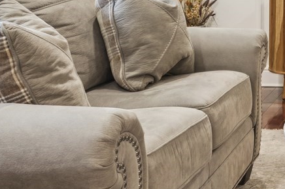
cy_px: -69
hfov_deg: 19.0
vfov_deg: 13.9
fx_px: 744
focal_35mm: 94
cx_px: 433
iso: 100
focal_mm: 20
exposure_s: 1/2
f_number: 8
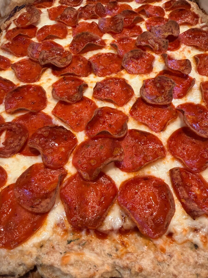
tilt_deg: -56.1
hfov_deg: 56.8
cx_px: 104
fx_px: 192
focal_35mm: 24
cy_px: 139
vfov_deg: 71.6
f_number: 2.2
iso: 200
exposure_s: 1/60
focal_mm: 2.22
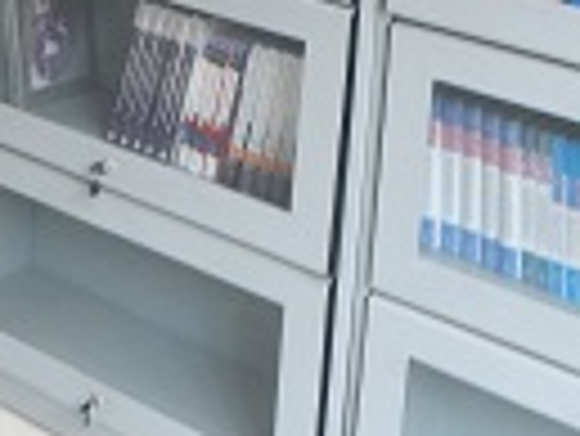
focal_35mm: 97
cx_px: 9
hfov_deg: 19.7
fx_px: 1627
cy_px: -281
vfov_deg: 14.0
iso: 180
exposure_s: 1/30
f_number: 3.1
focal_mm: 4.5
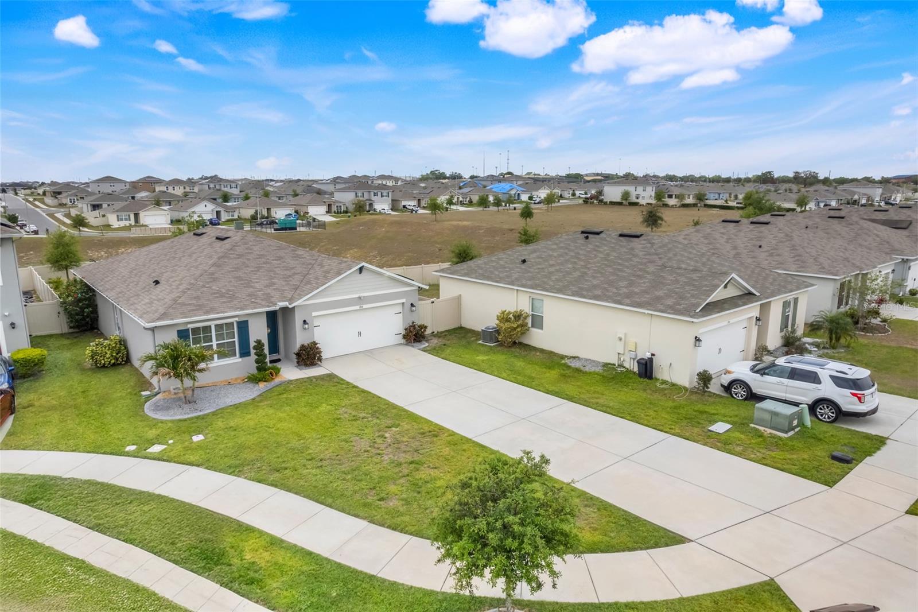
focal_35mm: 22
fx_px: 561
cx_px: 459
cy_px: 306
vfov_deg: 57.2
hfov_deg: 78.6
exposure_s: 1/400
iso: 110
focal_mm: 8.38
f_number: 2.8
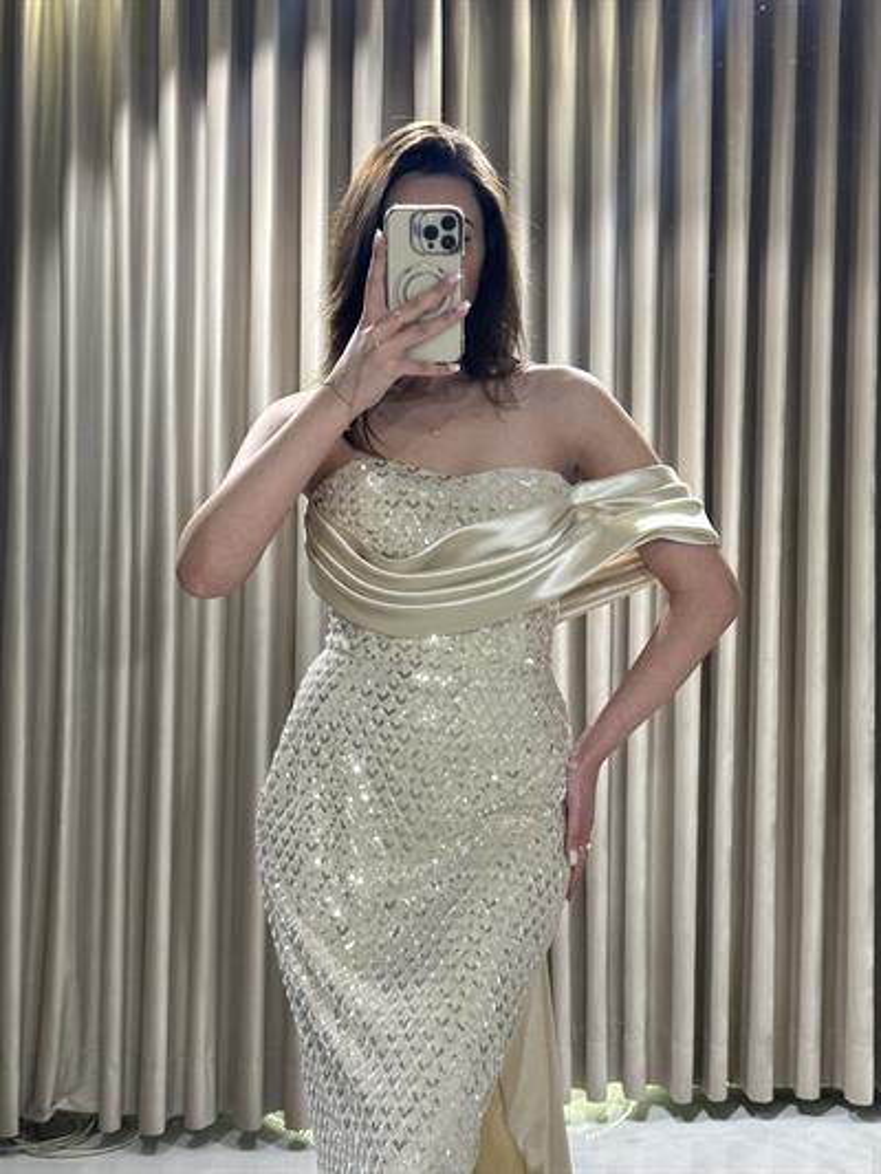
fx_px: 1628
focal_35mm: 48
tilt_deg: -23.8
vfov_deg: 39.6
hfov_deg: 30.3
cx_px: 440
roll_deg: -1.1
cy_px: 587
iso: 64
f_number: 1.78
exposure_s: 1/171
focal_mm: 6.86
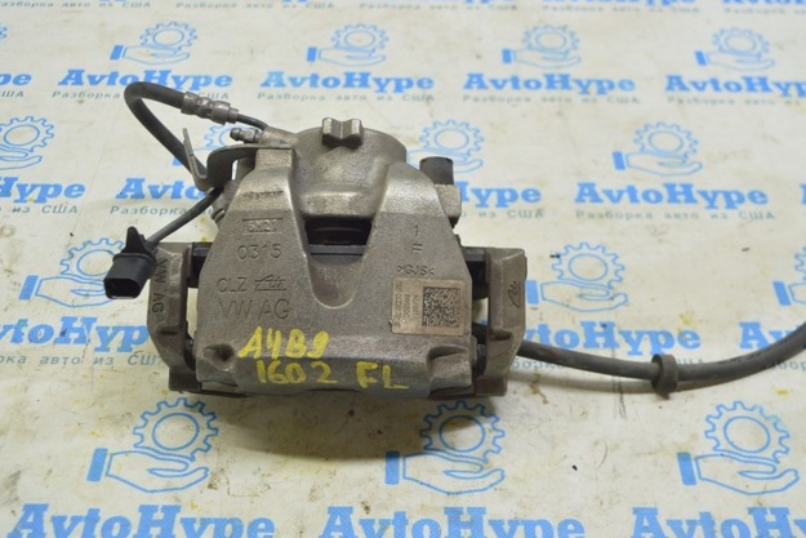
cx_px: 405
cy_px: 266
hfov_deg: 42.7
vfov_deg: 29.3
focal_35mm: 46
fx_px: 1030
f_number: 5.6
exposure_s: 1/20
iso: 400
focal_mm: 30
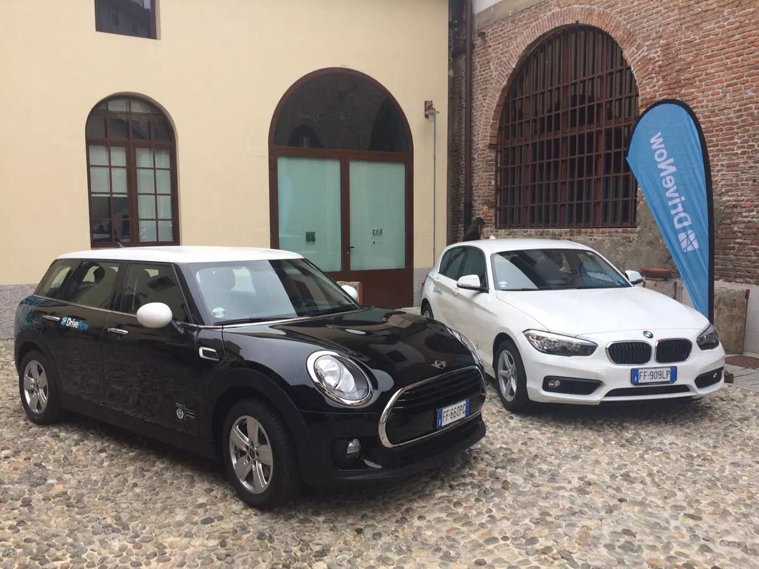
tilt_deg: -5.8
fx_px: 636
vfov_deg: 48.2
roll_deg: +0.2
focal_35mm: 29
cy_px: 284
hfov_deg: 61.7
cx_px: 380
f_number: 2.2
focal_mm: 4.15
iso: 32
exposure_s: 1/373
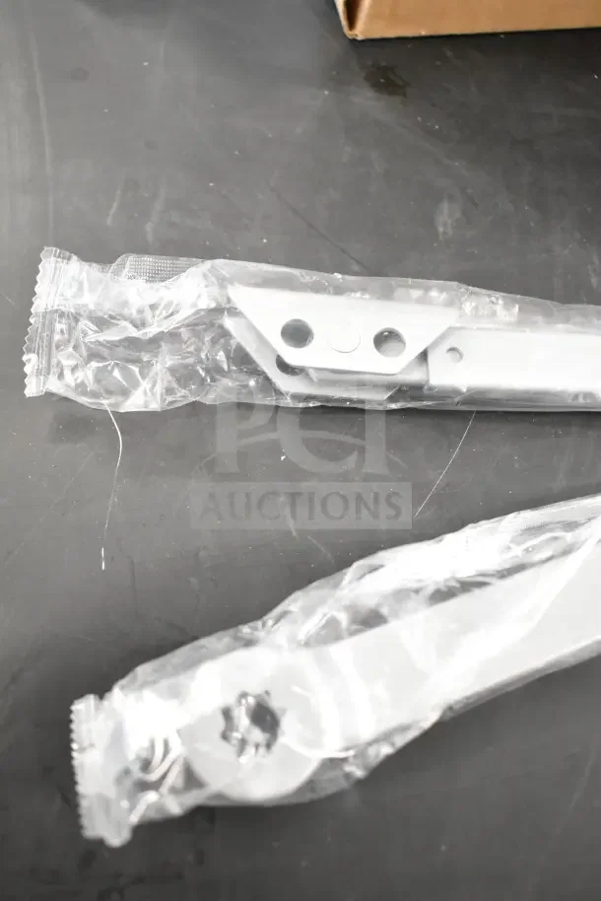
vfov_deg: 53.1
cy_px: 450
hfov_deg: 36.9
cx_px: 300
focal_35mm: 36
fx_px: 901
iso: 4500
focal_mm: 24
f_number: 4
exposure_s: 1/40
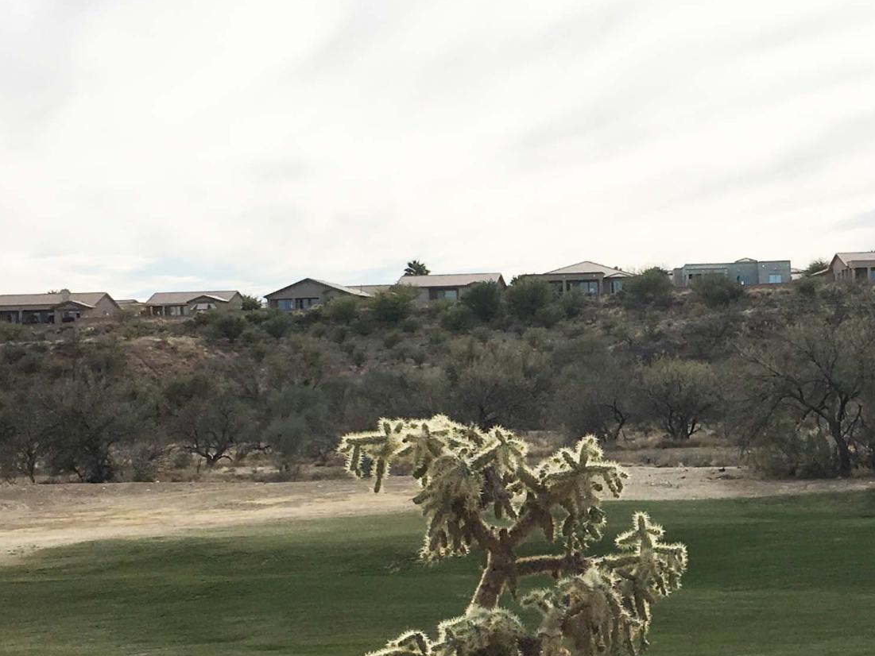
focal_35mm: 79
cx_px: 746
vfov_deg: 18.5
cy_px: 496
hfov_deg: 24.2
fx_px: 1997
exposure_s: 1/3077
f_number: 2.2
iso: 25
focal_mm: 4.15
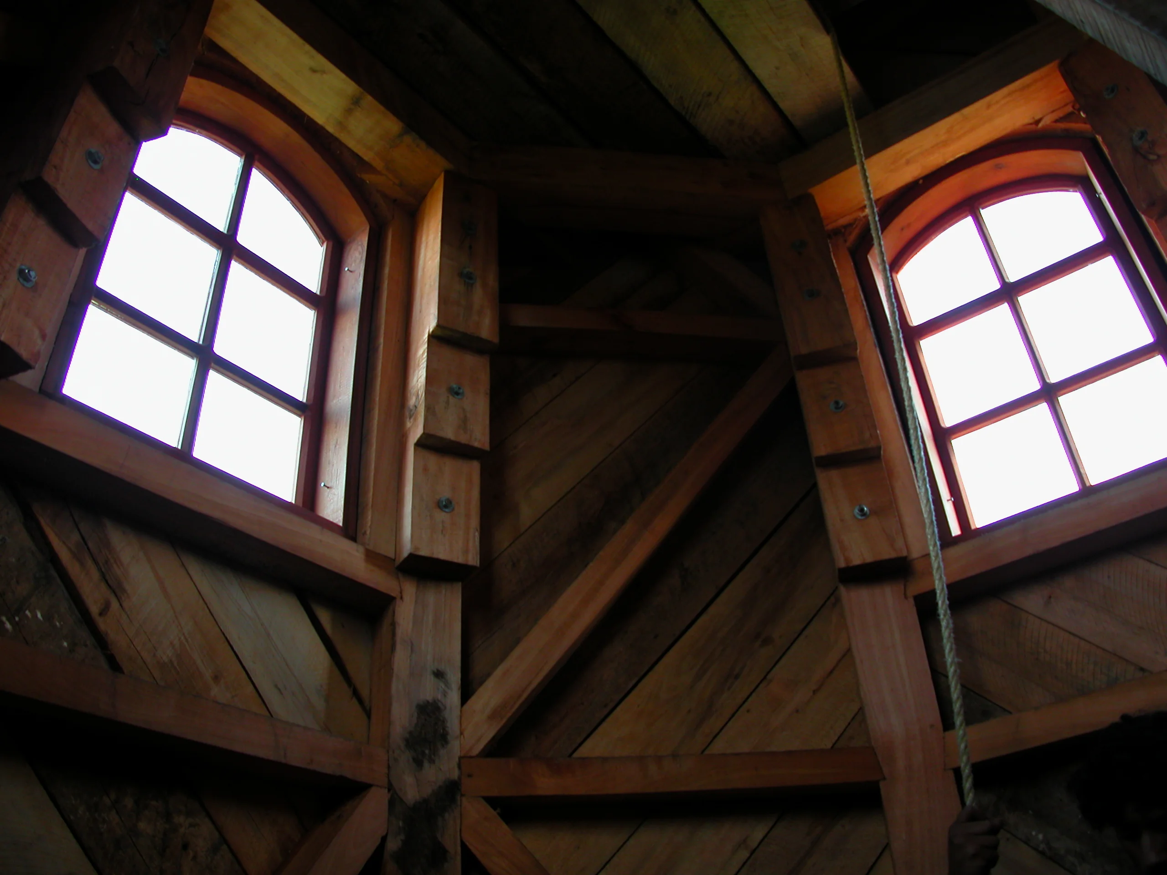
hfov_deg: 52.6
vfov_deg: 40.7
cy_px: 438
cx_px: 584
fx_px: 1180
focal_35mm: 35
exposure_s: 1/33.2
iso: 100
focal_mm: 8.9
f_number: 2.8
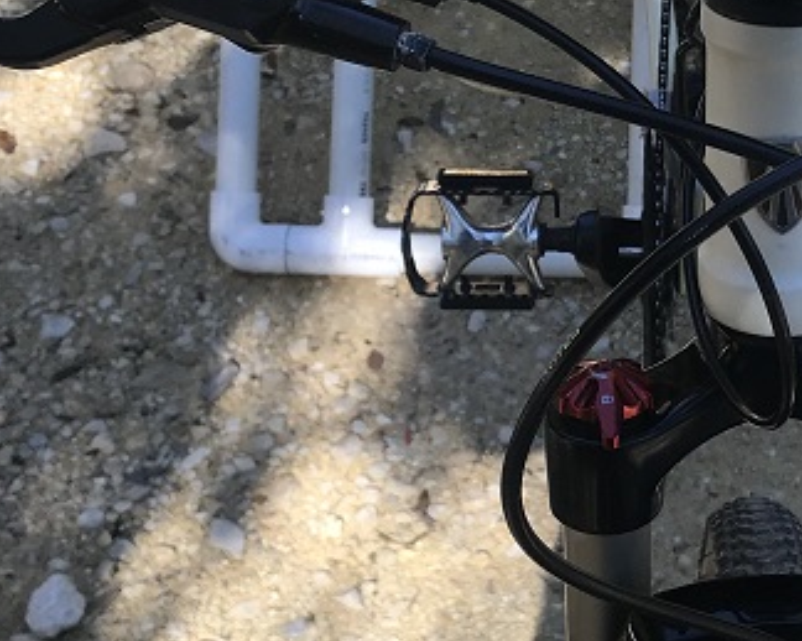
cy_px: 205
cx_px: 693
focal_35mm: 85
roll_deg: -0.3
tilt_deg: -44.7
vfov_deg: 18.0
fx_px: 2017
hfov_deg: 22.1
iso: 20
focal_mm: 3.99
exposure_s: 1/394
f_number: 1.8
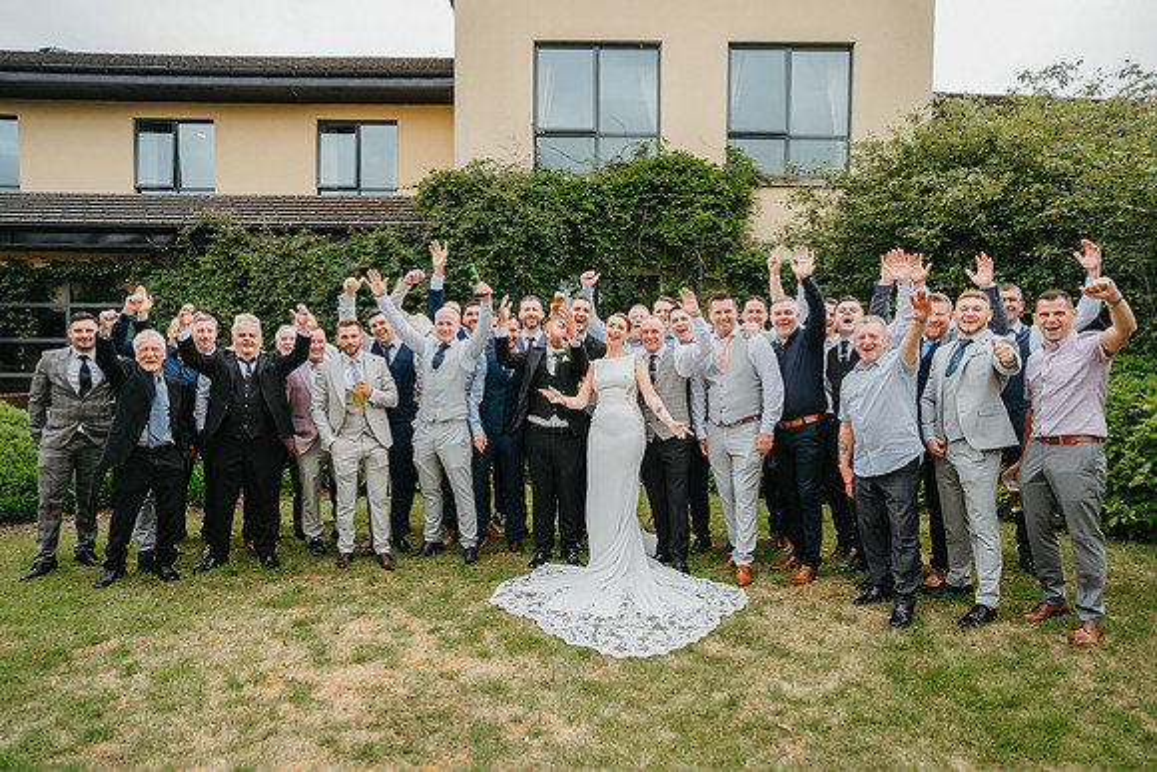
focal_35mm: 24
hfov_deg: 73.7
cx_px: 578
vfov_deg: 53.2
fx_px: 771
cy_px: 386
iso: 200
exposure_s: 1/640
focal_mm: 24
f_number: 2.8
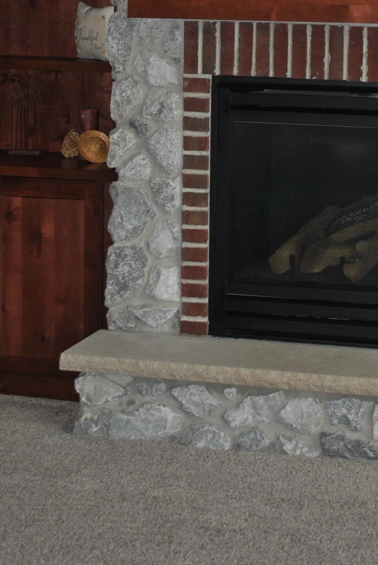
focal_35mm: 92
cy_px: 48
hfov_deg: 14.7
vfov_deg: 21.6
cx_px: 342
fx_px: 1444
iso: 200
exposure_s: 1/60
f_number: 4.8
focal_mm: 32
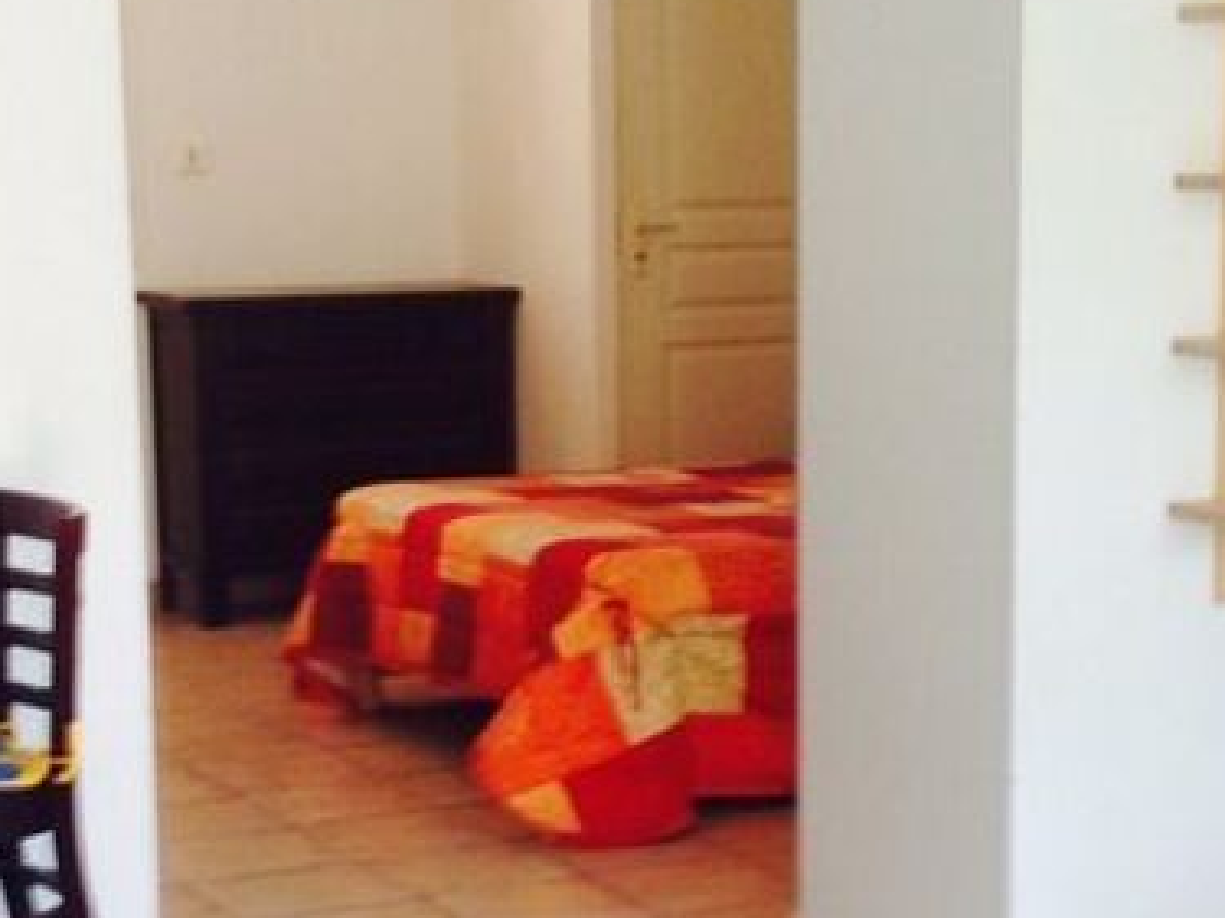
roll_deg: +0.2
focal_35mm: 88
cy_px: 601
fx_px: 3113
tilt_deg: -10.1
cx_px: 777
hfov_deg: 22.2
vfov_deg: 16.7
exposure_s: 1/20
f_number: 2.4
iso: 50
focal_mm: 4.12
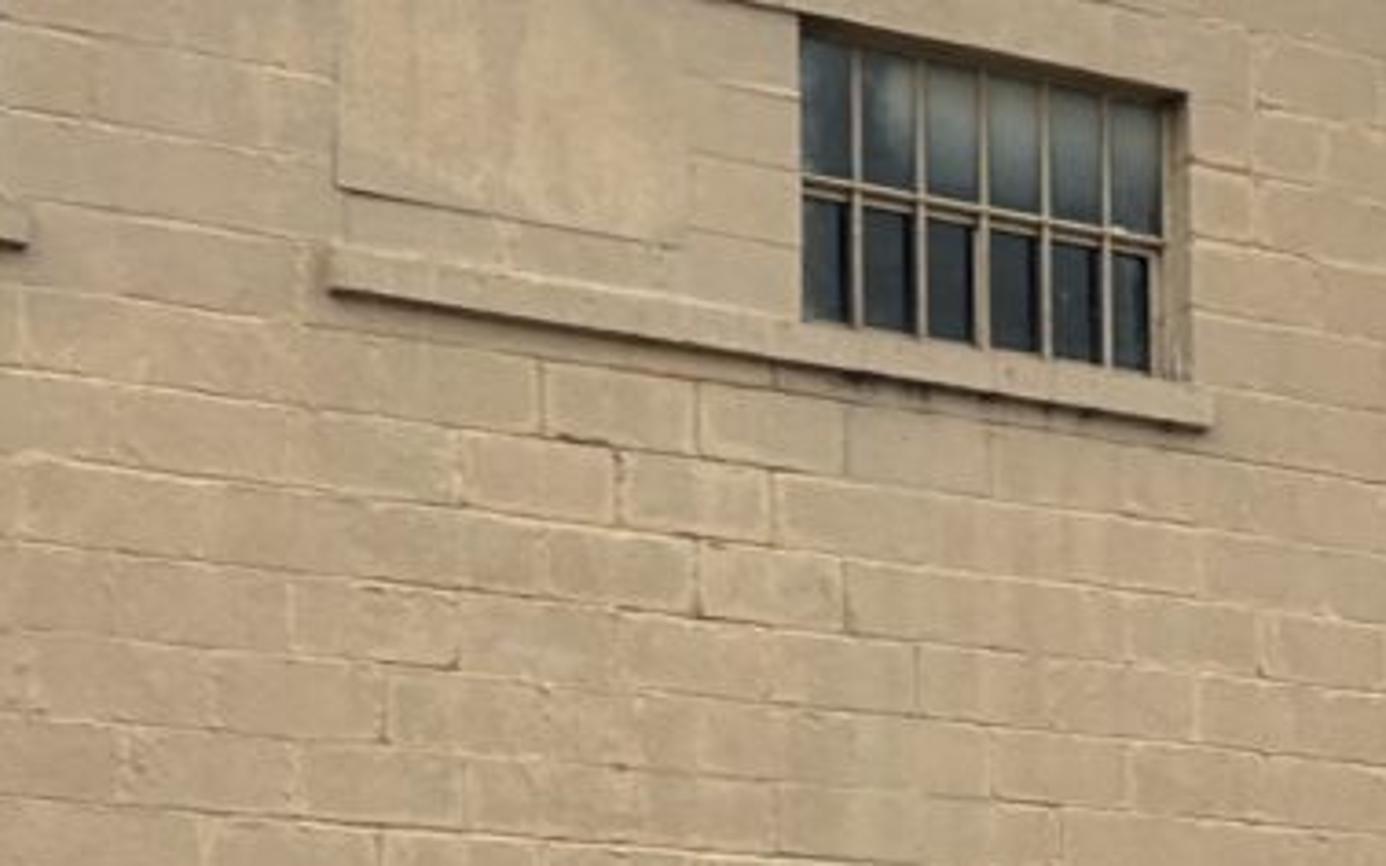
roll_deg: +1.8
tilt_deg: +0.5
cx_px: 2809
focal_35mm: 140
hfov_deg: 12.9
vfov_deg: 9.1
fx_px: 5287
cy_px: 1262
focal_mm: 5.7
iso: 50
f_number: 1.5
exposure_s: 1/3460
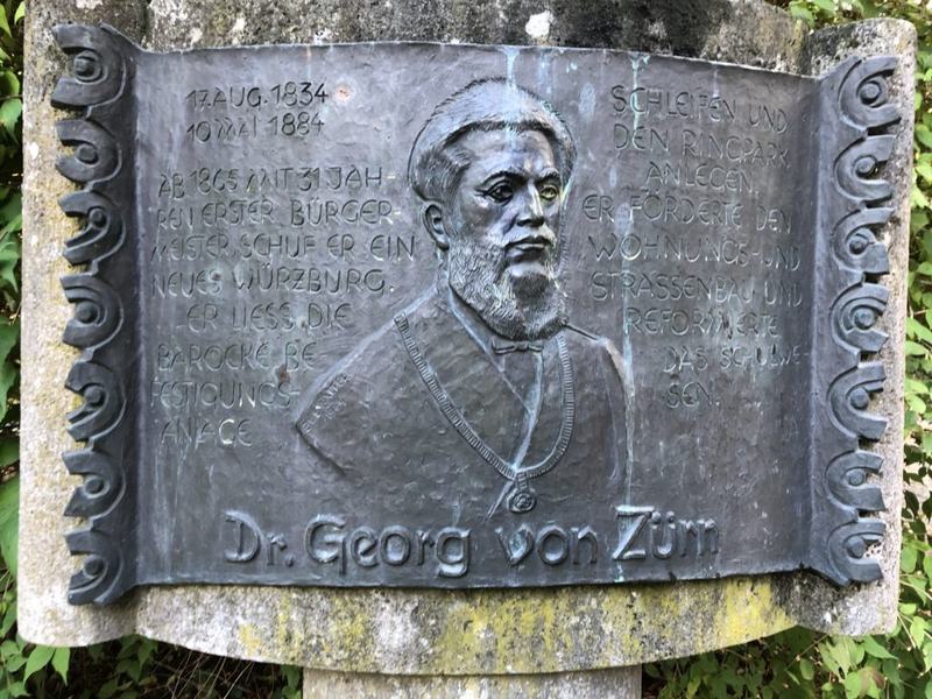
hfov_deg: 63.4
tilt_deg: -1.7
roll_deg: -1.2
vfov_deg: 49.7
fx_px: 754
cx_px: 466
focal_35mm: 28
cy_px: 350
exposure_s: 1/24
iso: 40
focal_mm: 4
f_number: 1.8
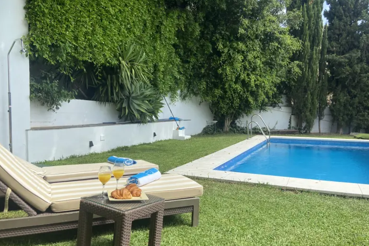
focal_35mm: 28
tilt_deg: -4.1
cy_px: 129
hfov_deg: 65.5
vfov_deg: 46.4
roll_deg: -0.2
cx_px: 188
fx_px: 287
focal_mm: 4.25
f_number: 1.8
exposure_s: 1/1218
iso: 32
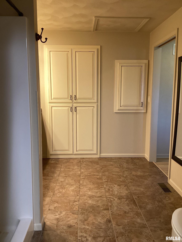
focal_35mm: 31
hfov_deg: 45.4
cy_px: 121
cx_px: 91
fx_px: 217
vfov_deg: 58.4
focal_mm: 3.3
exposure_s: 1/50
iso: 160
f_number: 2.4
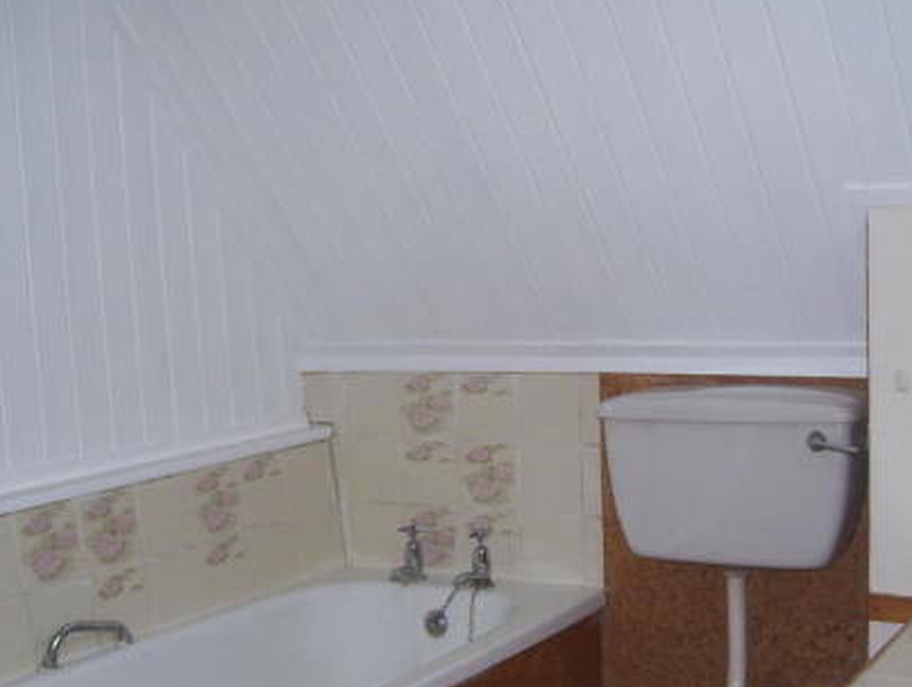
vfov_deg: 27.9
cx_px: 492
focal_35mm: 52
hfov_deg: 36.7
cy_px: 484
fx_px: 1372
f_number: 2.7
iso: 80
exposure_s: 1/60
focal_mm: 6
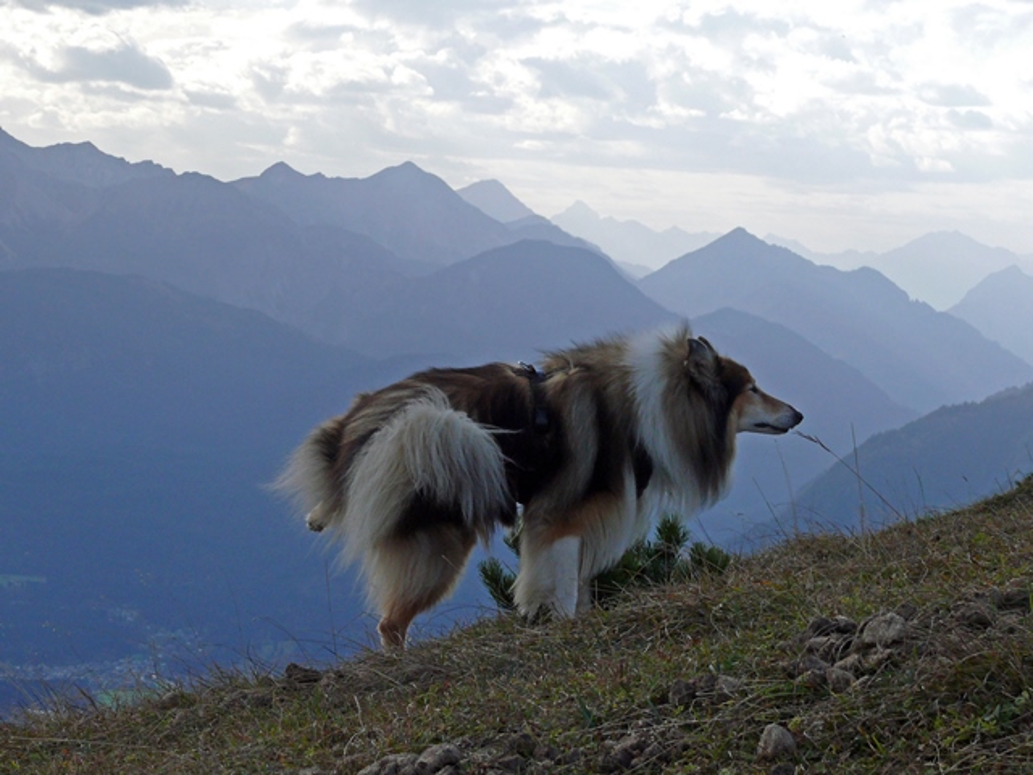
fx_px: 2984
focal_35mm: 100
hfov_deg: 19.6
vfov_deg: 14.8
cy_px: 388
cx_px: 516
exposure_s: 1/320
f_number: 5.6
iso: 100
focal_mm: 21.1
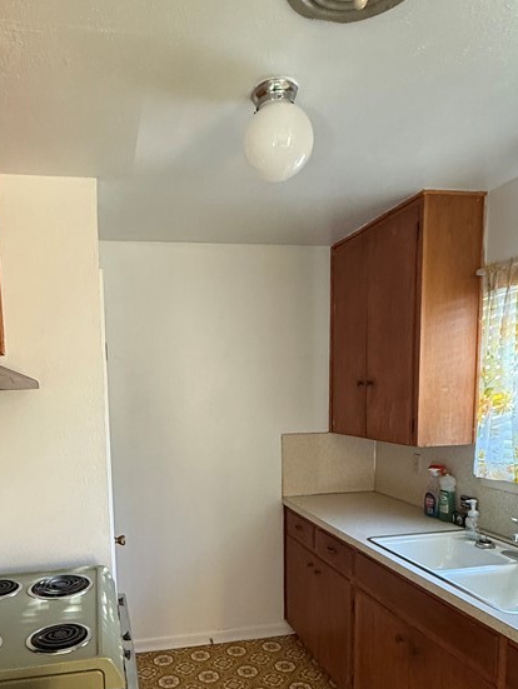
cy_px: 456
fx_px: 518
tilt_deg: -6.6
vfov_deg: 65.6
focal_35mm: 26
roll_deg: +1.0
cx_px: 186
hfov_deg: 52.4
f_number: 2.2
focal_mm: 2.22
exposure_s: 1/60
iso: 400
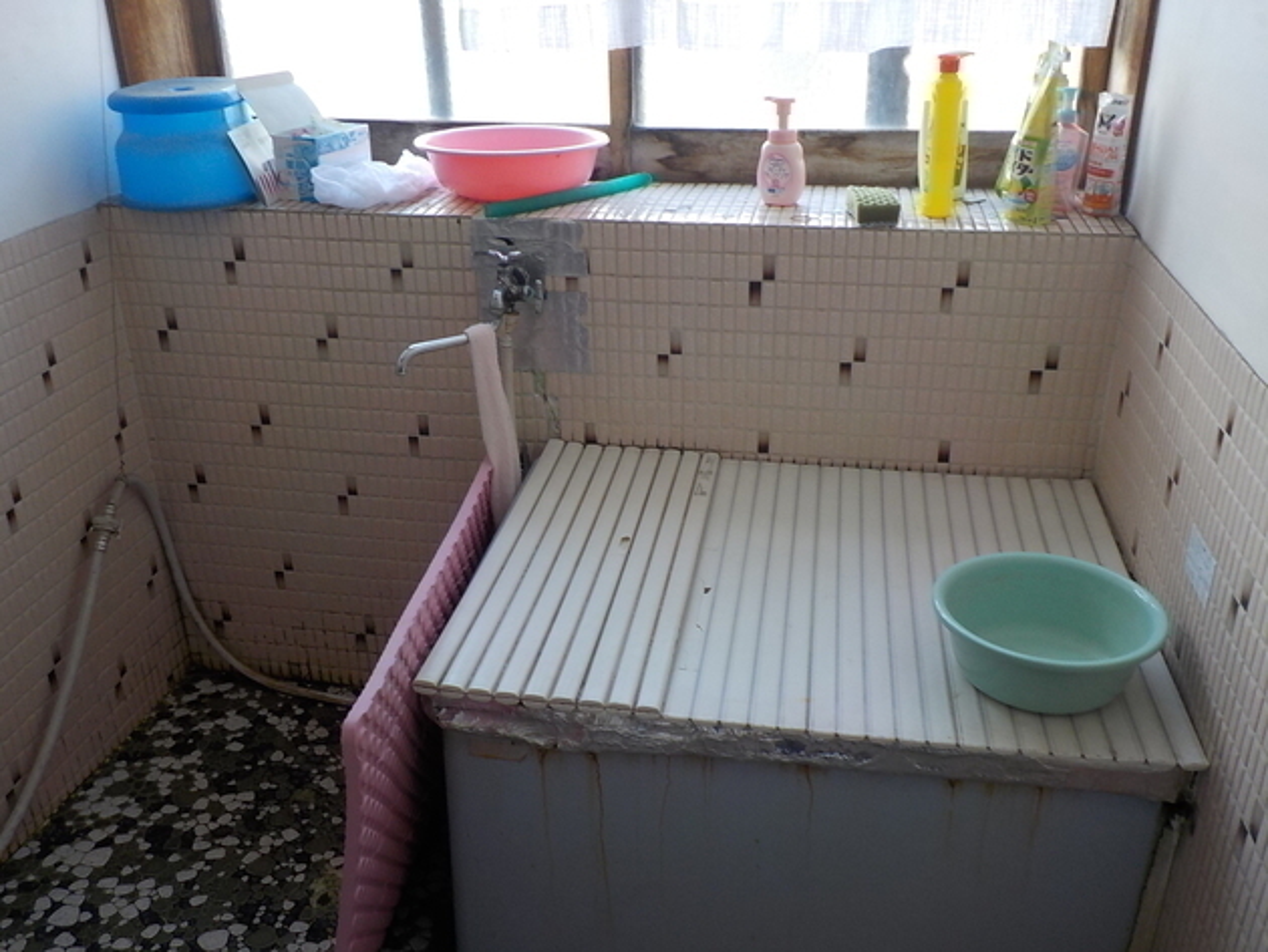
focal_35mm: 30
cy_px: 476
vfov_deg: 46.8
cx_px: 634
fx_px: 1099
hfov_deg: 59.9
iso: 125
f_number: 3.3
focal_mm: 4.1
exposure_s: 1/40
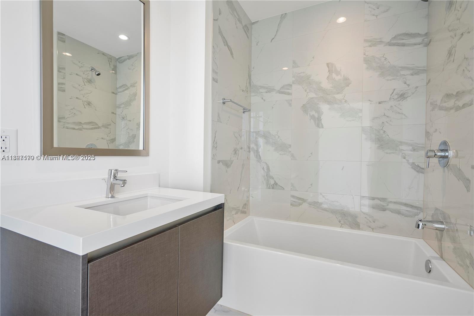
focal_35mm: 16
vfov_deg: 73.7
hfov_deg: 96.7
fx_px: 211
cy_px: 158
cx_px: 237
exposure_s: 1/25
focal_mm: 16
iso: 320
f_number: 8
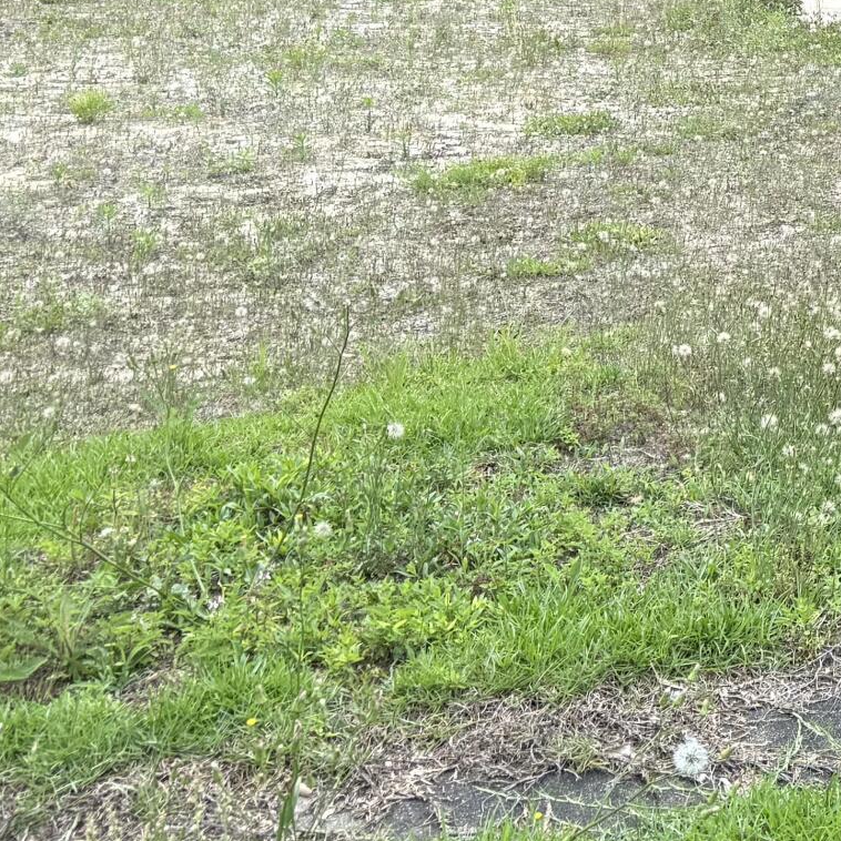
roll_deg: +0.5
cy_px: -73
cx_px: 1307
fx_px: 2309
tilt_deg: -2.0
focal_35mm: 84
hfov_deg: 18.1
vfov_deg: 19.8
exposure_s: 1/931
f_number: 1.78
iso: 80
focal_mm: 6.76
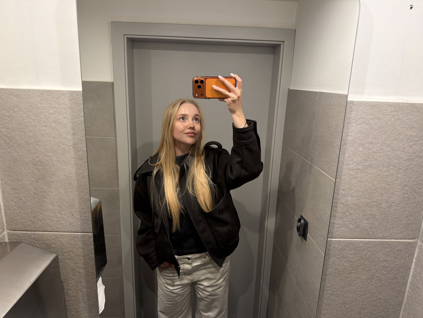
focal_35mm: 24
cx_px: 212
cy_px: 159
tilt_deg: -16.1
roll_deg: -0.2
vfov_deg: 56.8
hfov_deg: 71.6
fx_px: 293
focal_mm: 6.76
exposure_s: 1/64
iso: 200
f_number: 1.78
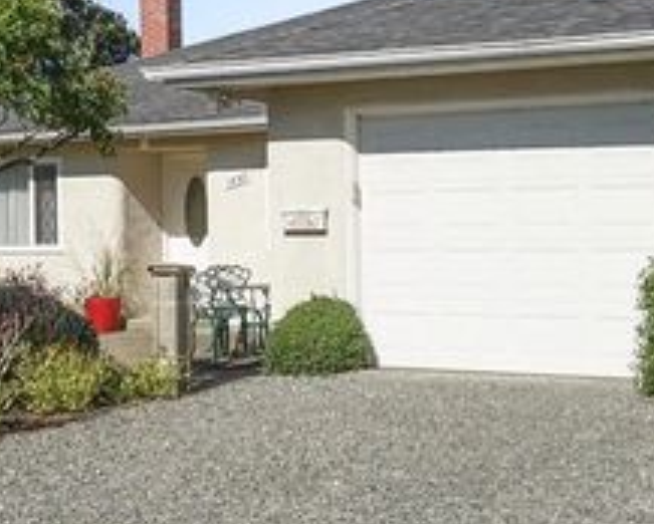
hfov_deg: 35.7
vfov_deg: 32.1
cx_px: 0
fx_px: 911
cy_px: 265
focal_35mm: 47
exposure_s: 1/640
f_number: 7.1
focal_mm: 17
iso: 100
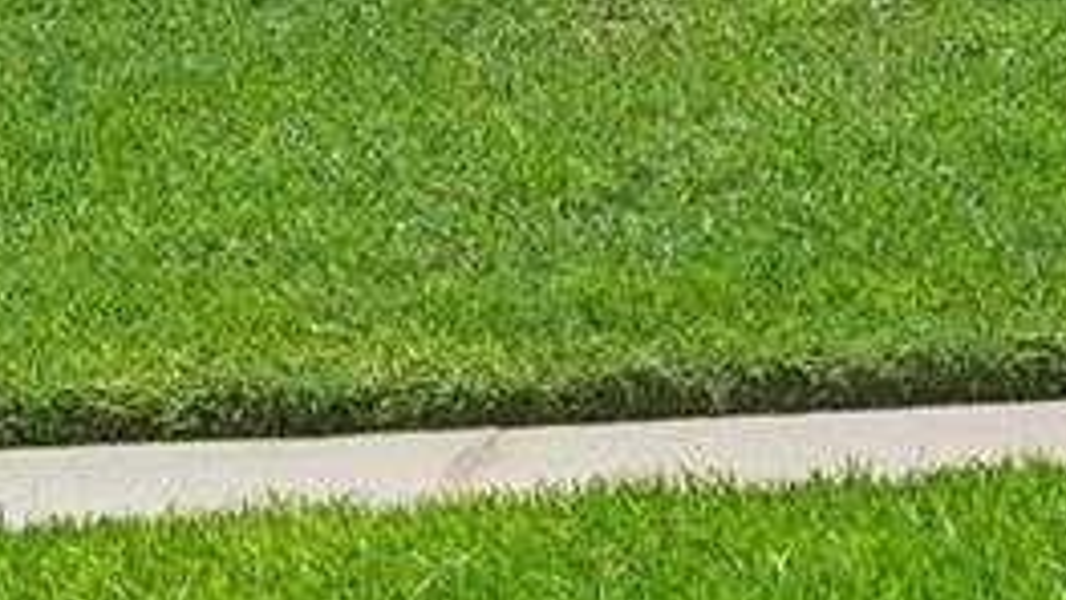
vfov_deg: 5.5
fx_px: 6134
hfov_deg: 9.9
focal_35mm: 217
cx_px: 612
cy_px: -507
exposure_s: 1/640
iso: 400
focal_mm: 34
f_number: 9
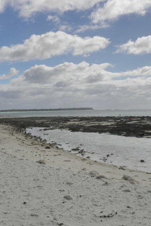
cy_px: 113
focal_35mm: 58
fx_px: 365
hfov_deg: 23.4
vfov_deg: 34.5
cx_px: 81
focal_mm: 7.31
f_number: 8
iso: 100
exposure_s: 1/1000
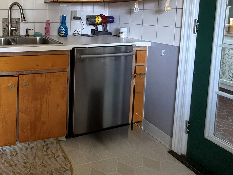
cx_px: 22
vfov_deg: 48.6
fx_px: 175
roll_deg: -0.4
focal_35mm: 26
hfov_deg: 57.5
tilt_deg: -3.6
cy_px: 25
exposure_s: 1/64
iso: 400
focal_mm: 2.22
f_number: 2.2
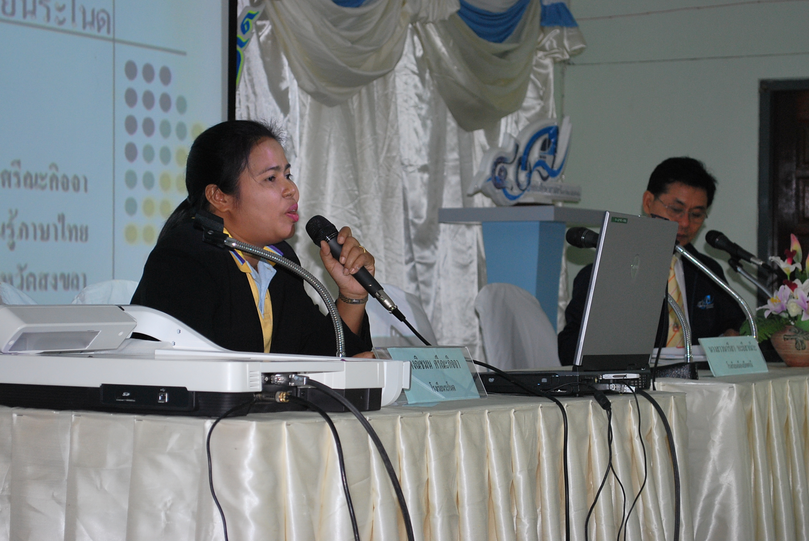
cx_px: 404
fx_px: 1856
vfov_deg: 16.6
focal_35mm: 82
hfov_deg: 24.6
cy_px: 270
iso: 400
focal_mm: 55
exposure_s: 1/25
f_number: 5.6
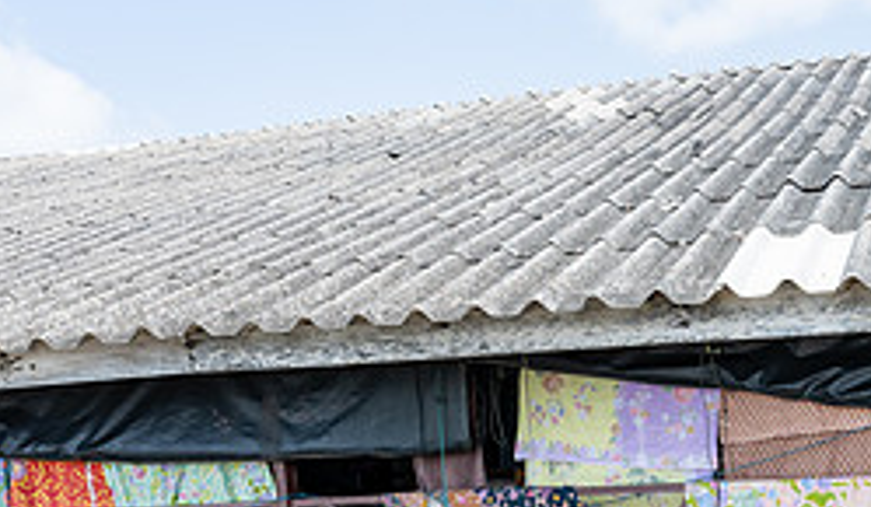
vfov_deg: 20.2
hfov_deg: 34.5
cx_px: 642
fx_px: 1374
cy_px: 520
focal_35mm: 59
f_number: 5.6
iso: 180
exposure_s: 1/500
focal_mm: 24
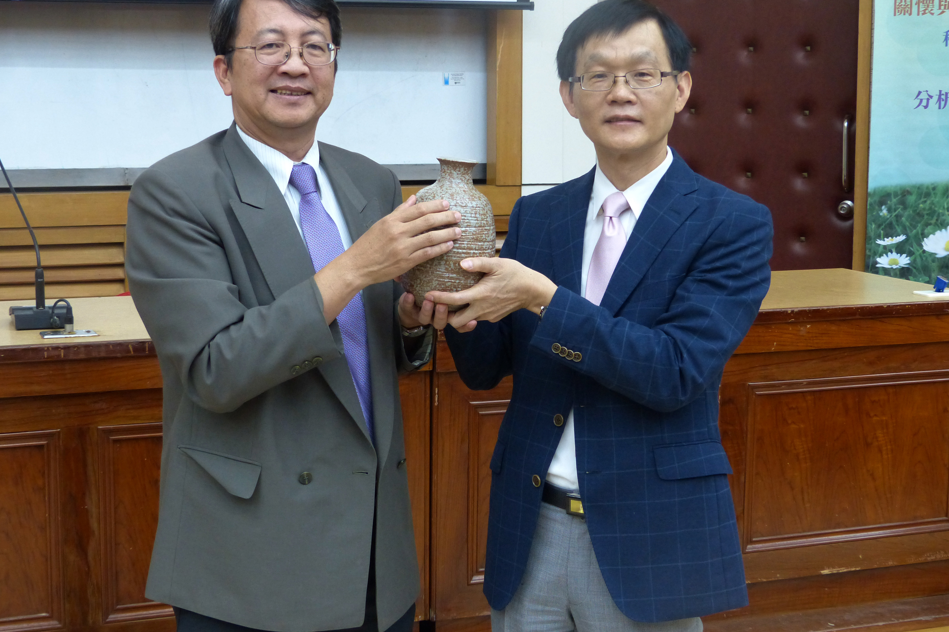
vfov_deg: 23.0
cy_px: 272
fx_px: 1555
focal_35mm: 59
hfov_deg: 33.9
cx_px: 474
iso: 400
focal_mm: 10.1
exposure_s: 1/40
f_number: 2.8
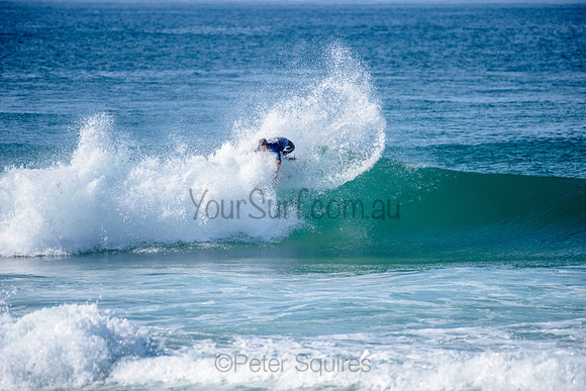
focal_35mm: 500
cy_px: 196
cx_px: 293
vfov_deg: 2.8
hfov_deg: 4.1
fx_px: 8140
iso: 160
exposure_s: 1/2000
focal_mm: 500
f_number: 5.6
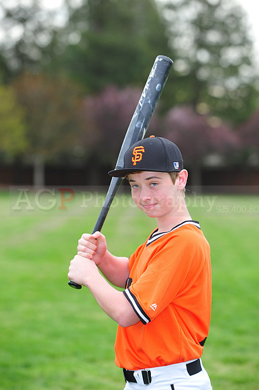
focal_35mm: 145
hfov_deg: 9.5
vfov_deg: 14.2
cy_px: 195
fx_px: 1567
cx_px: 130
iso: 400
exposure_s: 1/400
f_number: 5
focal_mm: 145
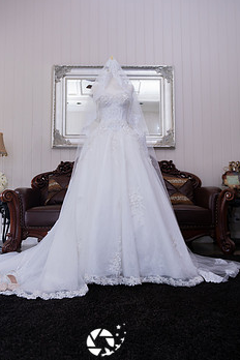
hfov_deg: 42.2
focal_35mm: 31
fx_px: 310
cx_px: 102
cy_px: 170
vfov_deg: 60.2
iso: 1000
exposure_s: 1/125
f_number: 2.8
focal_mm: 24
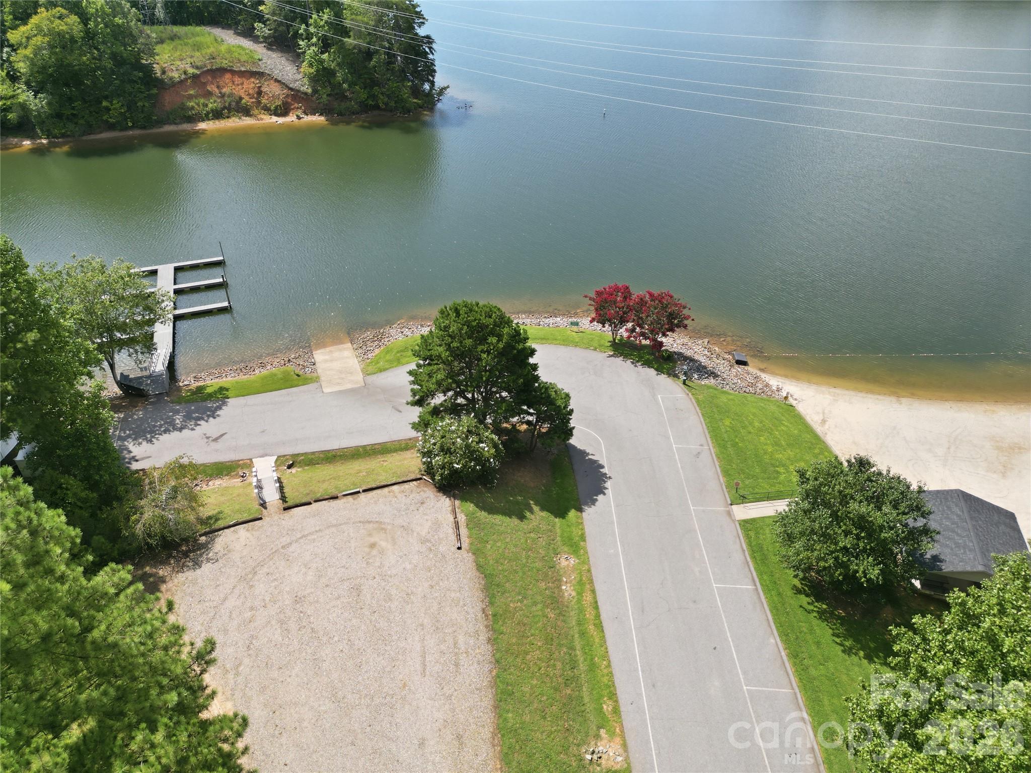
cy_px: 386
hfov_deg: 71.6
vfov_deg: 56.8
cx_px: 516
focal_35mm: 24
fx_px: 715
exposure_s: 1/2000
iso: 120
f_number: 1.7
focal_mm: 6.7
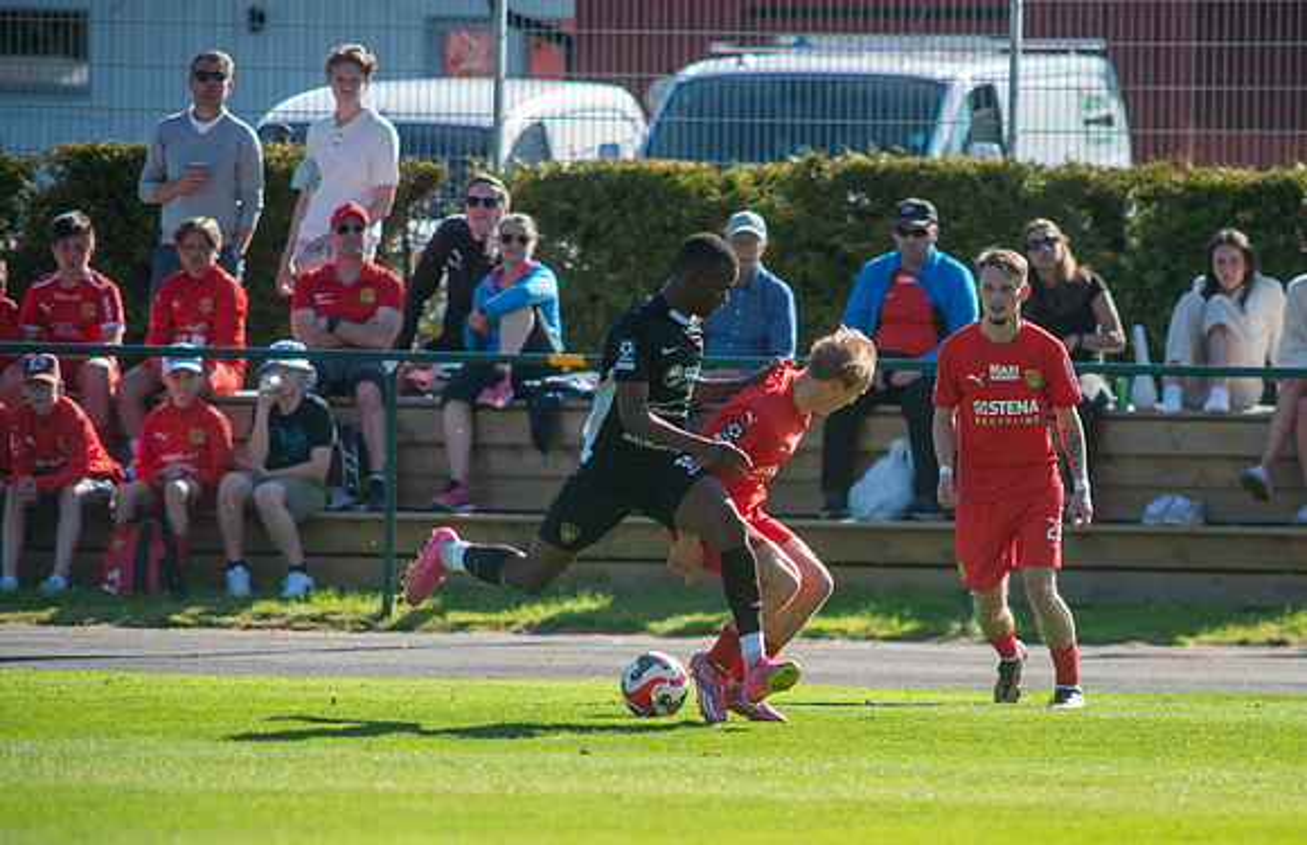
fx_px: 18947
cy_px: 541
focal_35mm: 527
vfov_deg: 2.6
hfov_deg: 4.0
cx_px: 812
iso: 250
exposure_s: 1/1600
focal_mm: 420
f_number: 4
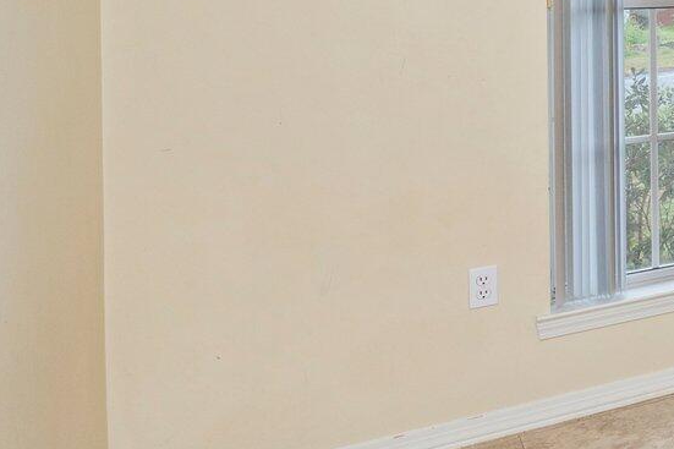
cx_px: 1172
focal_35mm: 52
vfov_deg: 24.5
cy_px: -28
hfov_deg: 23.2
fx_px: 973
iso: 200
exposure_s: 1/60
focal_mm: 14
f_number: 9
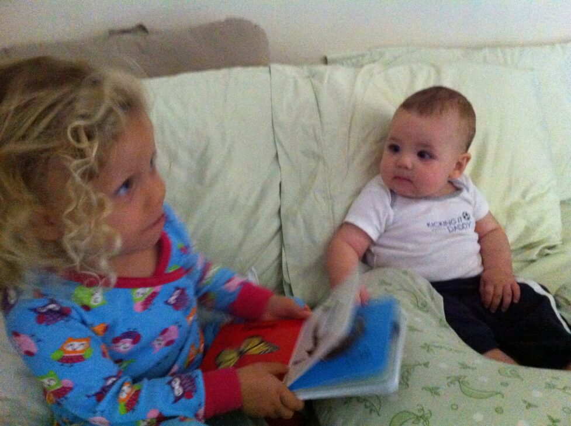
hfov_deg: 52.7
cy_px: 213
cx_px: 286
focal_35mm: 35
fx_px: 577
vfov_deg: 40.6
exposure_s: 1/15
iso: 1000
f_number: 2.8
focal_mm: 3.85
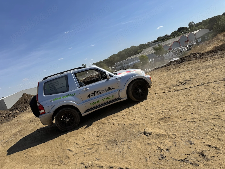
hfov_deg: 71.6
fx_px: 156
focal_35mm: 24
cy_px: 84
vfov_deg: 56.8
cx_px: 112
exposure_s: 1/6410
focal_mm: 6.76
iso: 80
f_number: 1.78
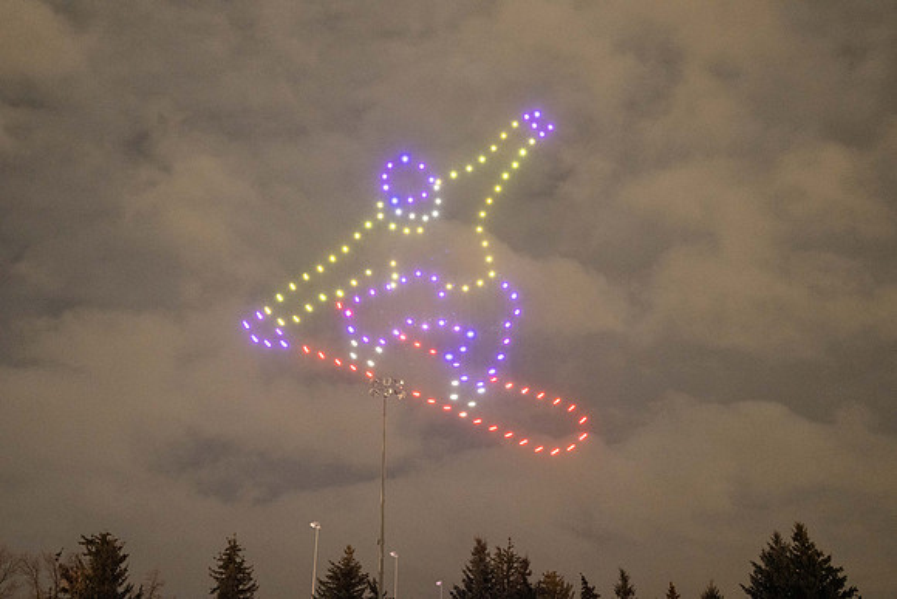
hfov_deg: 50.7
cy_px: 300
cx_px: 448
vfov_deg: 35.1
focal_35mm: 38
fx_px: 947
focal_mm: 38
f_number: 4
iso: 6400
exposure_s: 1/1.67
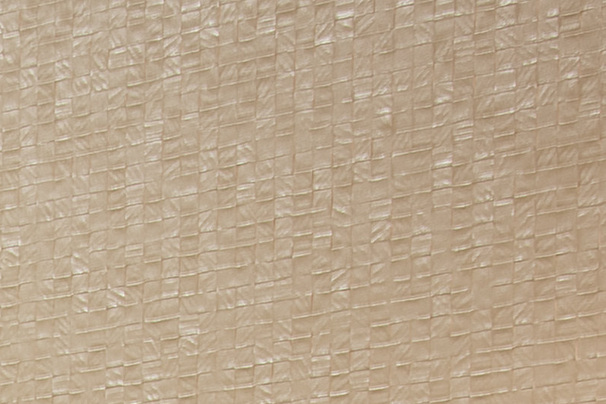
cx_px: -657
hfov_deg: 8.1
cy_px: 1487
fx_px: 4040
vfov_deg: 5.2
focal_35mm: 240
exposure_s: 5
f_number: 10
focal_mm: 32
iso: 100
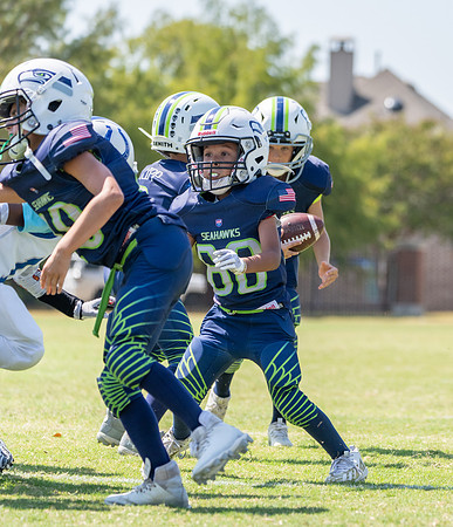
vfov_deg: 6.3
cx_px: 450
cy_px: 274
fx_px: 4799
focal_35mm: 299
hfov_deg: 5.4
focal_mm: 192
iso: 400
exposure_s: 1/1250
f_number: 5.6
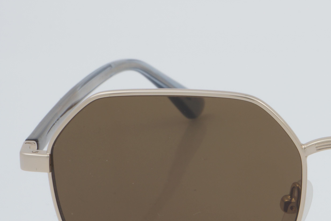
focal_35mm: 176
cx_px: 353
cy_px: 167
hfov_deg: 11.5
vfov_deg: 7.8
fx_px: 1619
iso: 100
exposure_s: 1/4
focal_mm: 55
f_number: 32
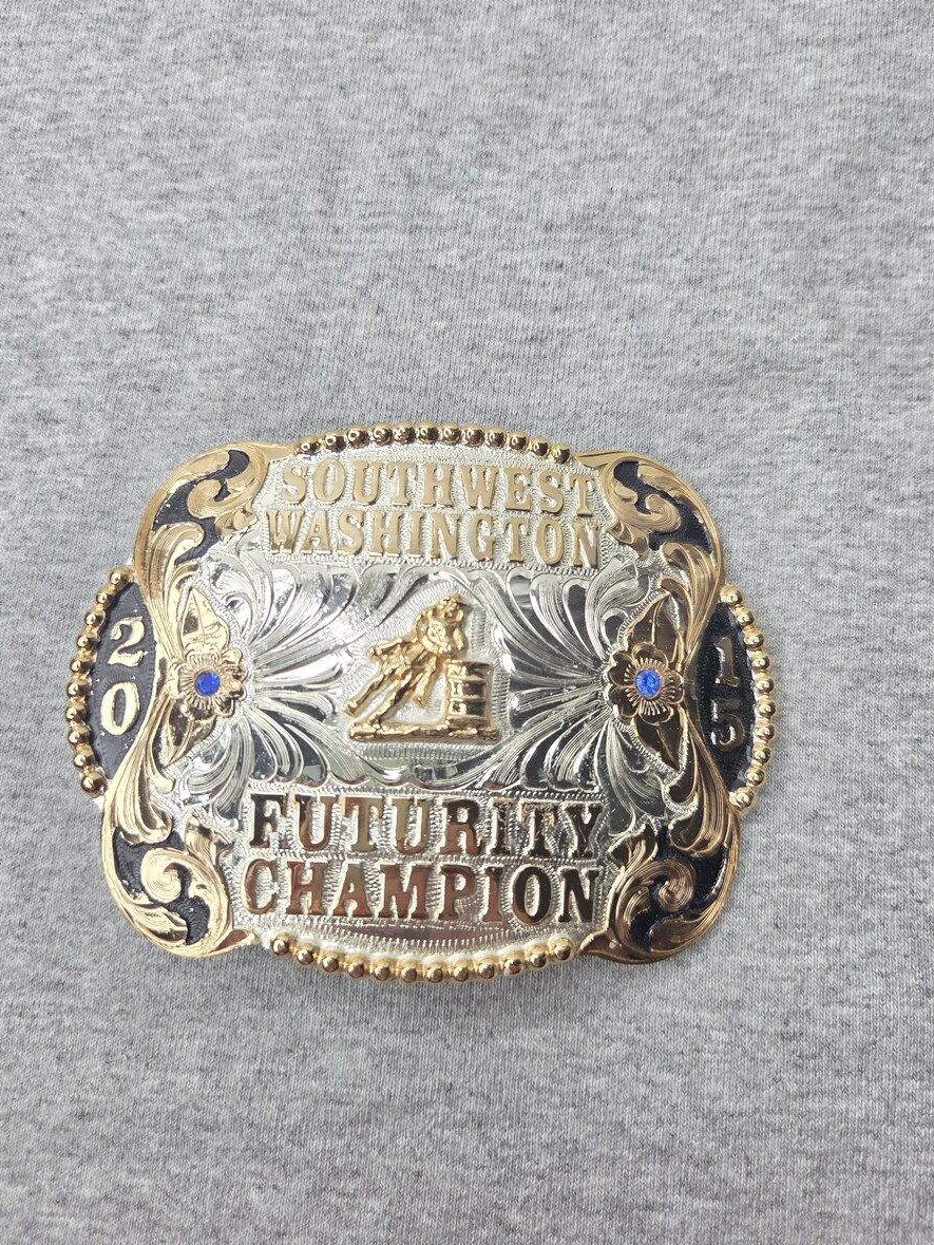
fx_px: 935
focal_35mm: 26
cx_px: 474
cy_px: 600
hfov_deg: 53.1
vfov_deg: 67.3
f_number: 1.8
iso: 40
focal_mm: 5.4
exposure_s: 1/180
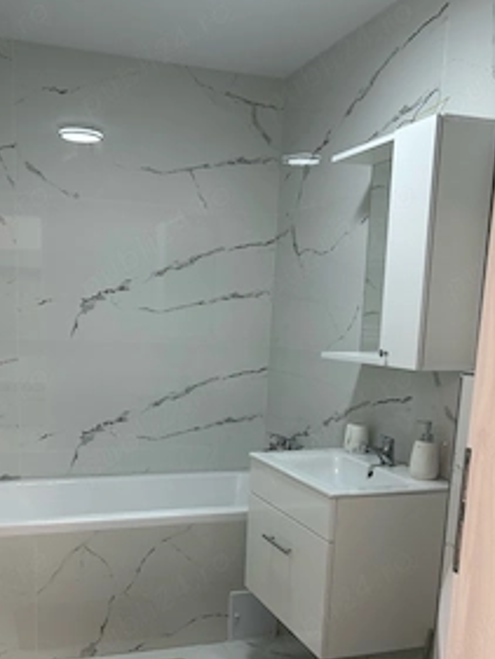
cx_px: 202
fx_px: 705
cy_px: 453
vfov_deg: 49.0
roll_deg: -2.4
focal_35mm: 37
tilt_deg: -10.7
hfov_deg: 38.6
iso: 40
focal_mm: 5.7
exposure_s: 1/100
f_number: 1.5
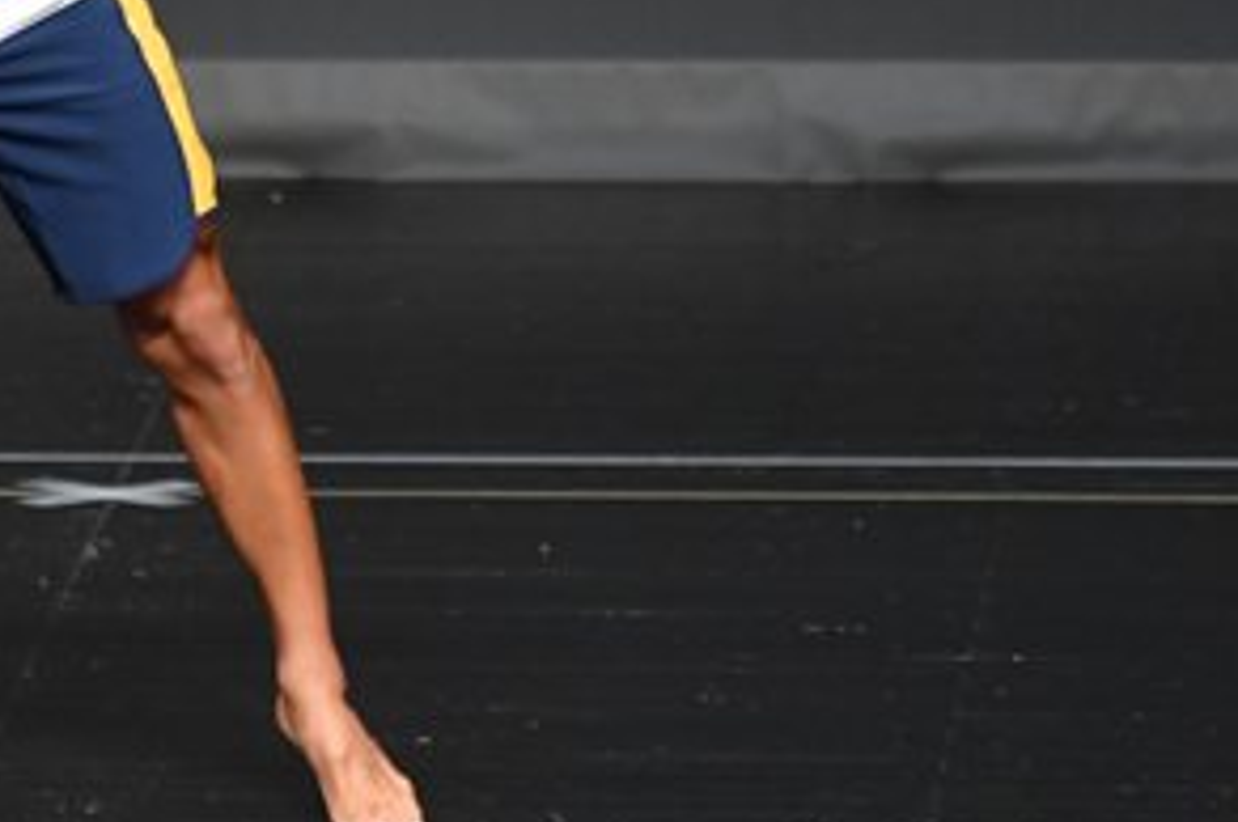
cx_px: 45
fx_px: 27343
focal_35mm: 796
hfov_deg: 2.6
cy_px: 42
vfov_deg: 1.7
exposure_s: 1/400
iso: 2000
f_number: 5.6
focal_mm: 200
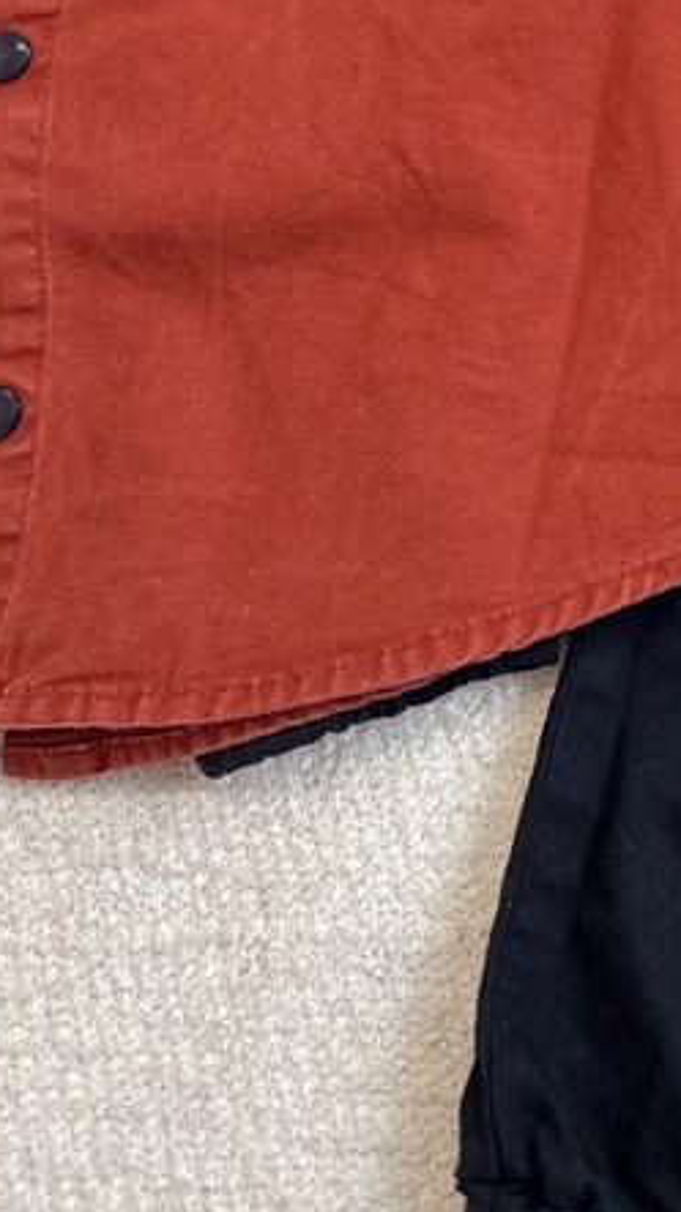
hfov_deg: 19.0
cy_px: -85
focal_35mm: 59
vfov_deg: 31.8
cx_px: 859
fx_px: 1895
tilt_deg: -69.0
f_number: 1.78
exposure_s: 1/79
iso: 200
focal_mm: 6.76
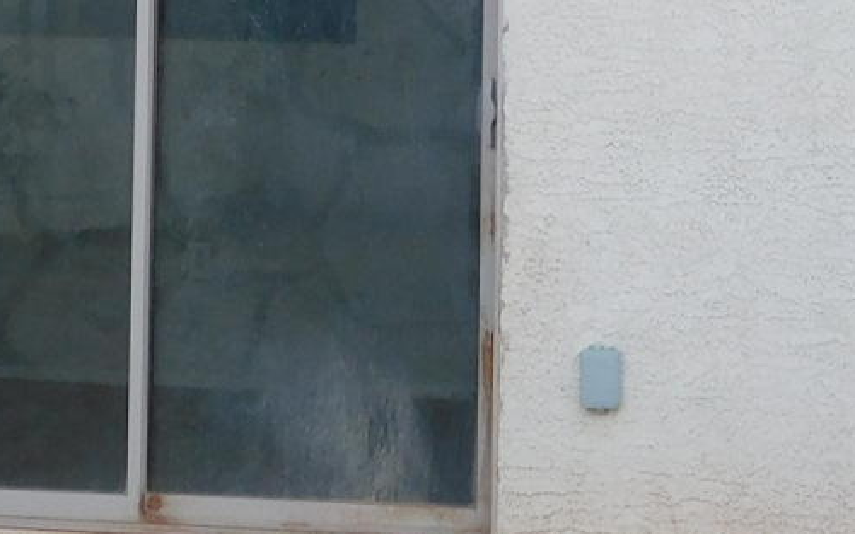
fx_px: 4031
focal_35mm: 173
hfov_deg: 12.0
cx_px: 754
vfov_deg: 7.4
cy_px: -362
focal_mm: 6.3
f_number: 3.5
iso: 125
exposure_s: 1/80
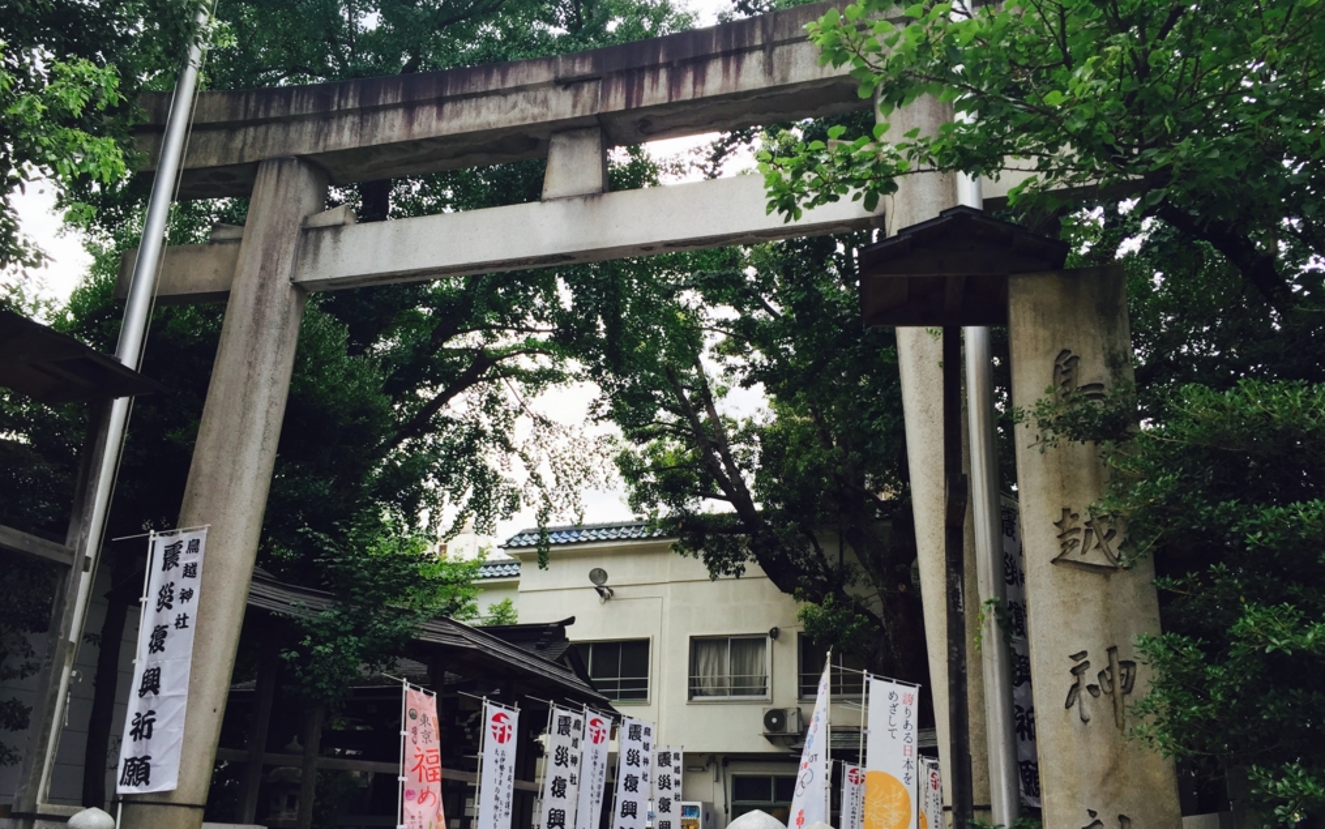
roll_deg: -3.8
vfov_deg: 40.6
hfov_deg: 61.2
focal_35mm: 31
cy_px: 465
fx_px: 1120
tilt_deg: +18.1
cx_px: 662
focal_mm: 4.15
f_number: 2.2
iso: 32
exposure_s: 1/167
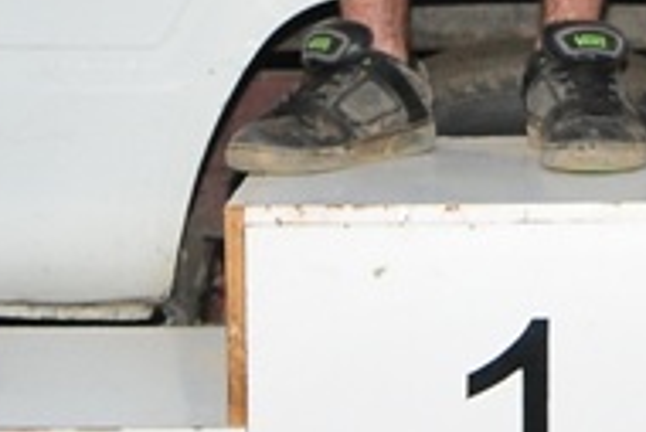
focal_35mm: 64
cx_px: 547
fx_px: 1149
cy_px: 374
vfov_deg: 20.9
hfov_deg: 30.4
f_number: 7.1
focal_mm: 18
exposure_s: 1/320
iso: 400
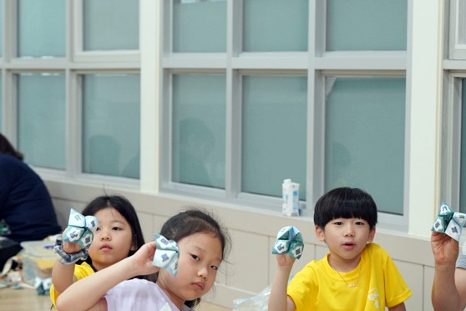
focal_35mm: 113
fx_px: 1463
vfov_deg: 12.1
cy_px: 194
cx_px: 301
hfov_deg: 18.1
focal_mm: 70
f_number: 4
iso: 1600
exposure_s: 1/160
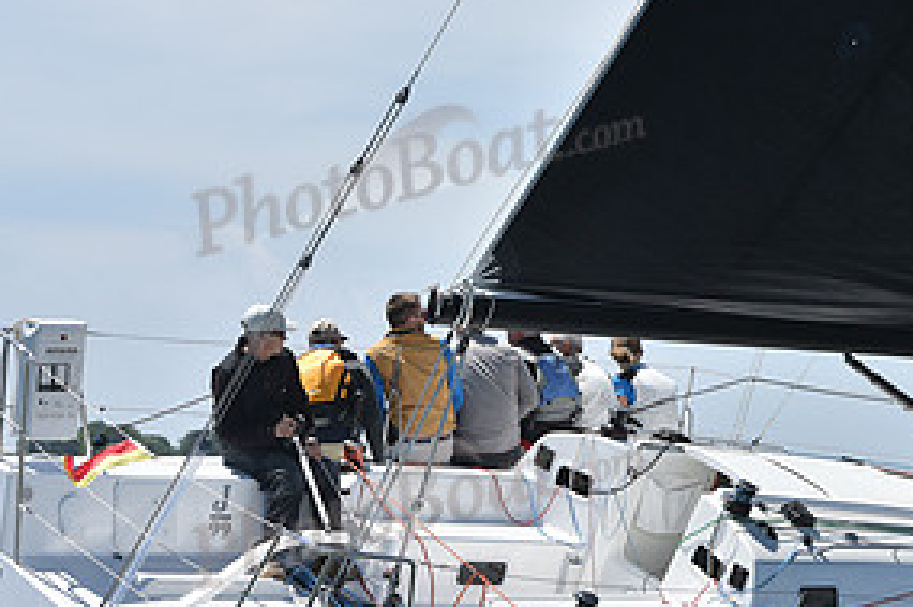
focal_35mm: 143
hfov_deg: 14.2
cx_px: 813
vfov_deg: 9.6
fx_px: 3624
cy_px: 294
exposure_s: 1/1250
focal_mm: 70
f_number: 6.3
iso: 250
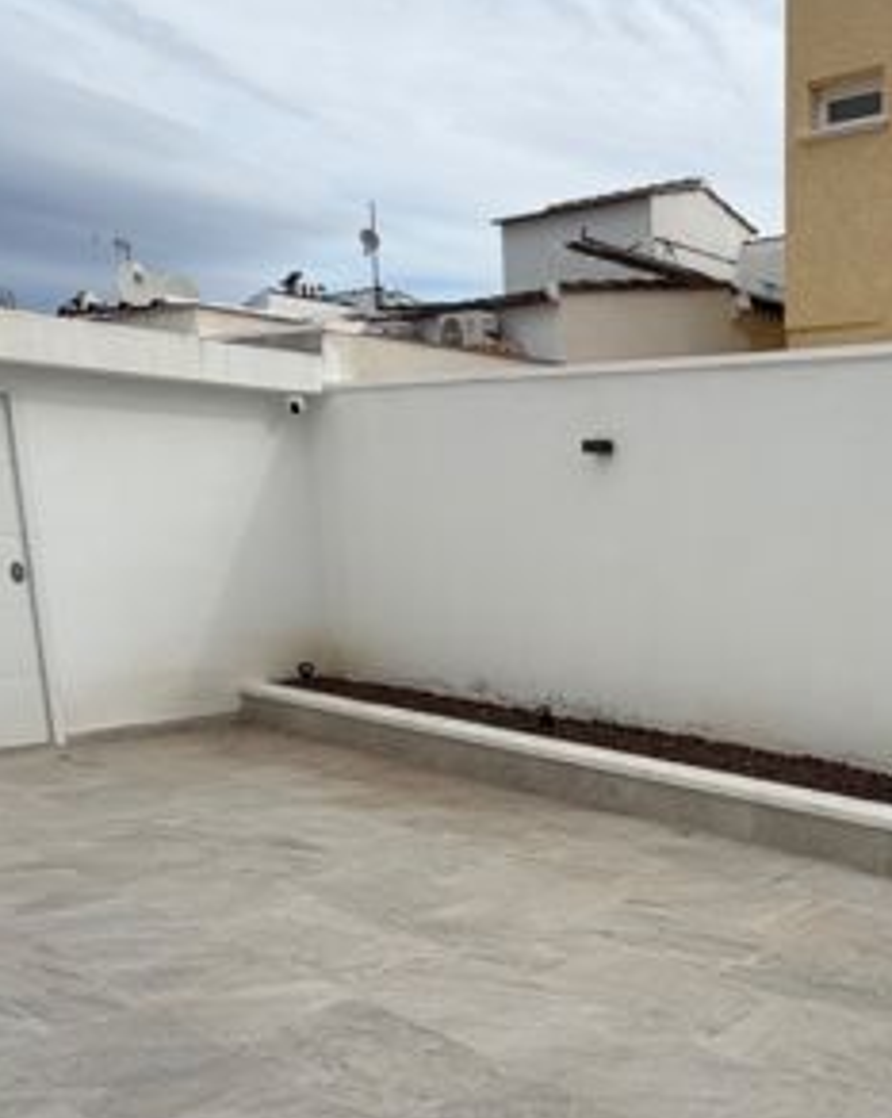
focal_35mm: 33
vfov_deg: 53.5
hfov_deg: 38.3
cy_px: 720
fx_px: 1091
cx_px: 936
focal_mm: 2.22
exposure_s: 1/1001
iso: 20
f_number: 2.2
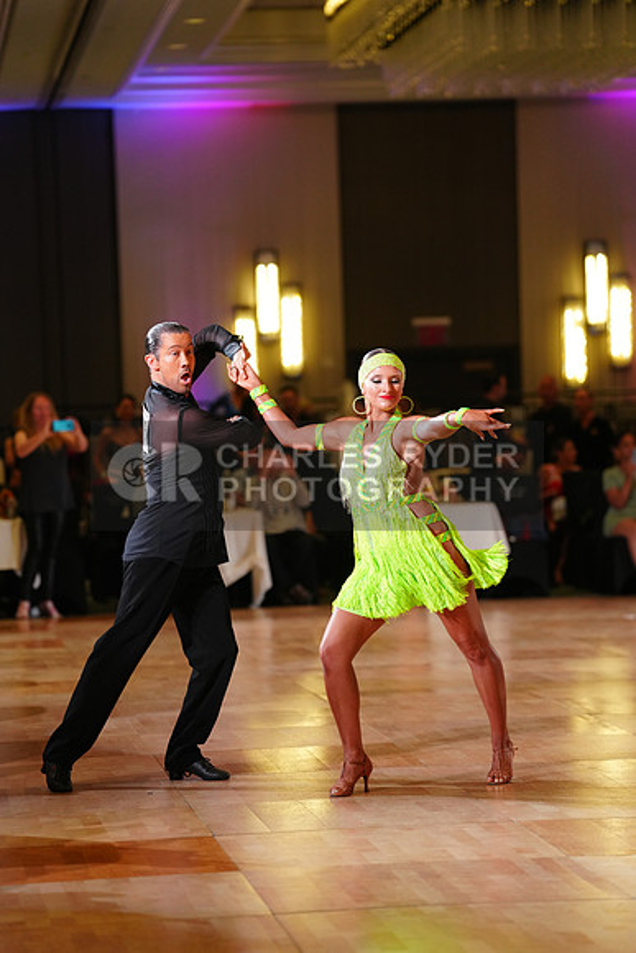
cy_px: 476
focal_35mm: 135
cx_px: 318
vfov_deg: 15.2
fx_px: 3575
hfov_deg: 10.2
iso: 1600
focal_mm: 135
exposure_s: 1/400
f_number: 2.8
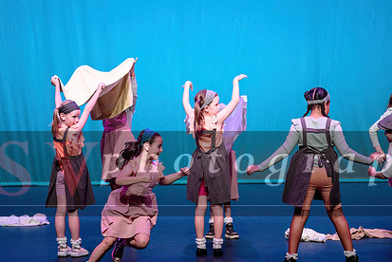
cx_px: 211
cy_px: 129
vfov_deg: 7.2
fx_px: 2070
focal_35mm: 190
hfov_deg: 10.8
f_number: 2.8
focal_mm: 112
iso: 1250
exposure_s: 1/400
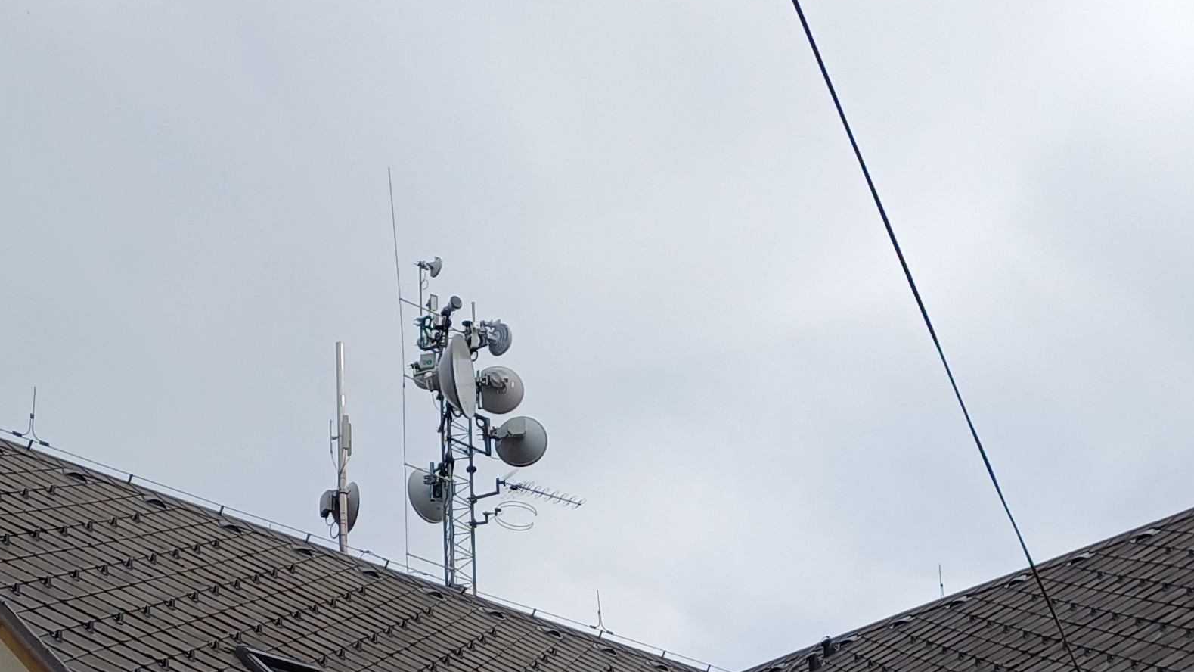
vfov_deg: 16.4
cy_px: 894
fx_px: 2184
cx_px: 617
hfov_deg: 30.6
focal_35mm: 69
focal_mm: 4.65
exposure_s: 1/1095
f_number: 1.8
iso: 50
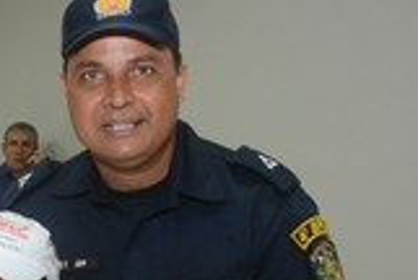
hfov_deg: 21.2
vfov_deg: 14.6
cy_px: 306
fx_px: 1070
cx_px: -23
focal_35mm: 92
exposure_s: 1/100
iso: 1600
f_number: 3.8
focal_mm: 22
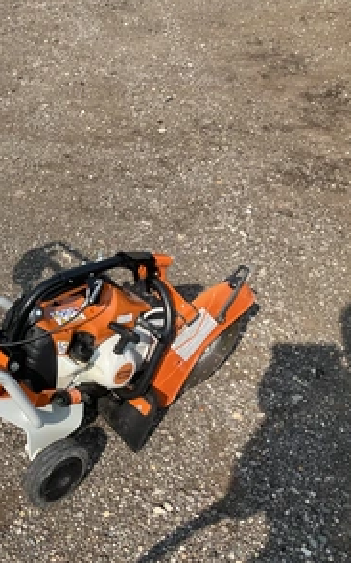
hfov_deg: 28.9
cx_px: 12
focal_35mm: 42
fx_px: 643
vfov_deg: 47.2
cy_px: 277
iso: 25
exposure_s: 1/1195
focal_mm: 3
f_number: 1.8
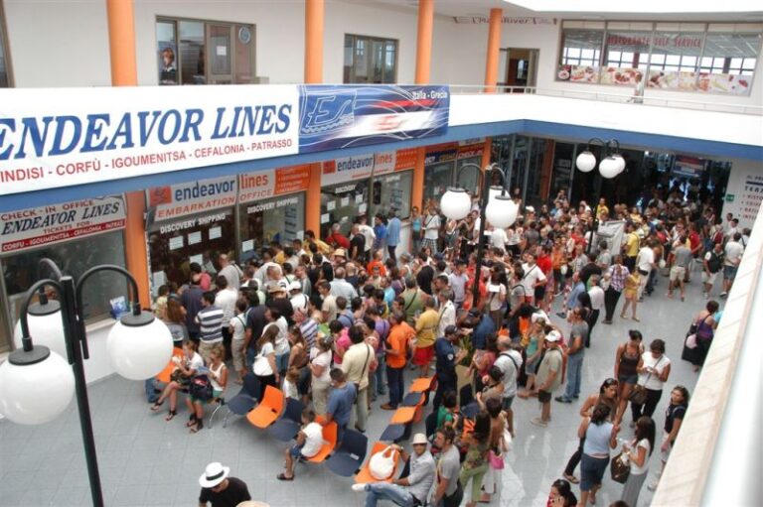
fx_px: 572
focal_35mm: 27
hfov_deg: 67.4
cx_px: 382
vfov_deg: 47.9
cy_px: 254
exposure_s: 1/200
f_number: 5.6
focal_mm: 18
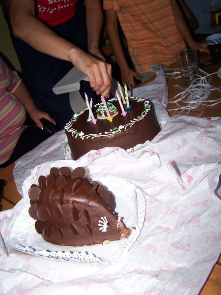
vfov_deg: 49.0
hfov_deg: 37.7
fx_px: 323
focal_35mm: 38
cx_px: 110
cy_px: 148
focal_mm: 6.3
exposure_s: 1/60
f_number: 2.8
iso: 80
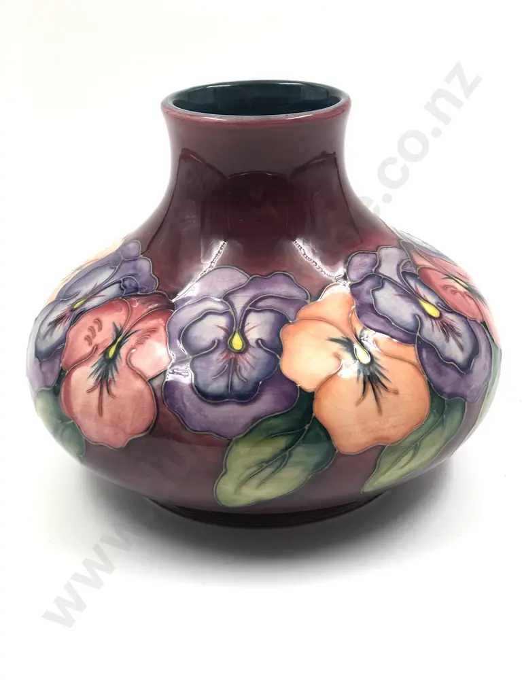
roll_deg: +2.5
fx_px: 1146
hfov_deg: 25.7
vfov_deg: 33.8
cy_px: 348
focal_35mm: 57
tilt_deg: -24.3
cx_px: 261
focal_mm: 6.6
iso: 40
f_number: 2.8
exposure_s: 1/100
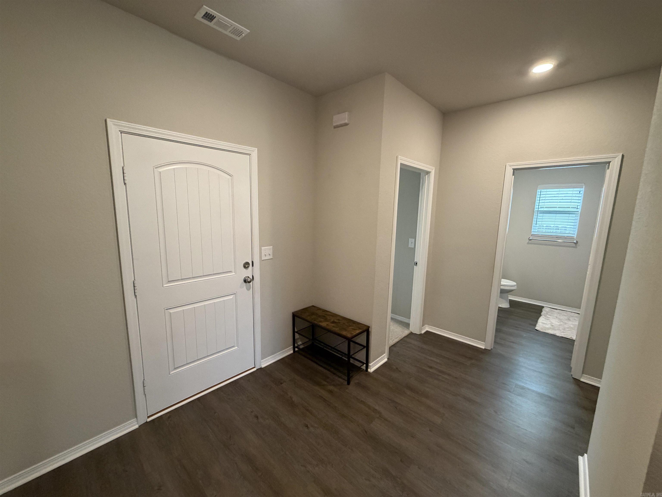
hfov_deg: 102.1
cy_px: 248
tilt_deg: -8.0
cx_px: 331
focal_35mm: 14
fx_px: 268
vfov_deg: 85.7
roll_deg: -0.7
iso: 320
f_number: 2.2
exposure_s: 1/60
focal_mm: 2.22
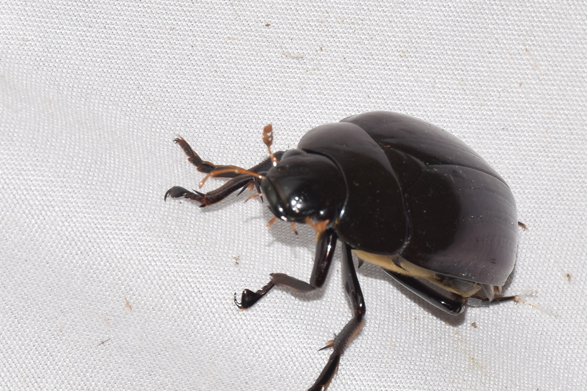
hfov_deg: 9.8
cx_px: 294
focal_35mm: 210
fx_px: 3424
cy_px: 196
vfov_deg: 6.5
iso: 100
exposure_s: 1/160
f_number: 13
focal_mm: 140
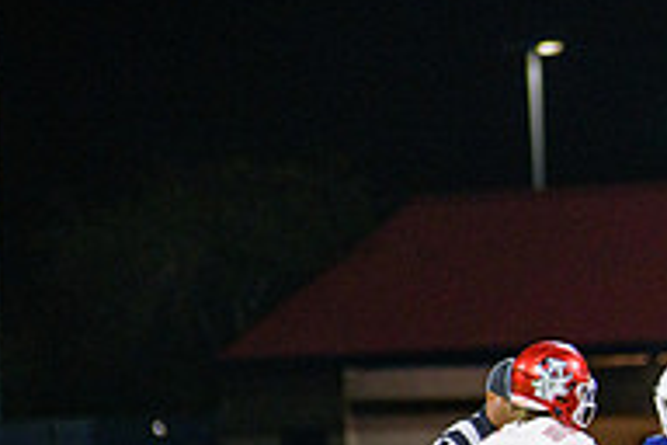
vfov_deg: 2.3
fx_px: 11190
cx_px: 900
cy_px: 513
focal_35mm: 604
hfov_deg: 3.4
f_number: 2.8
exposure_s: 1/320
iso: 1250
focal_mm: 200
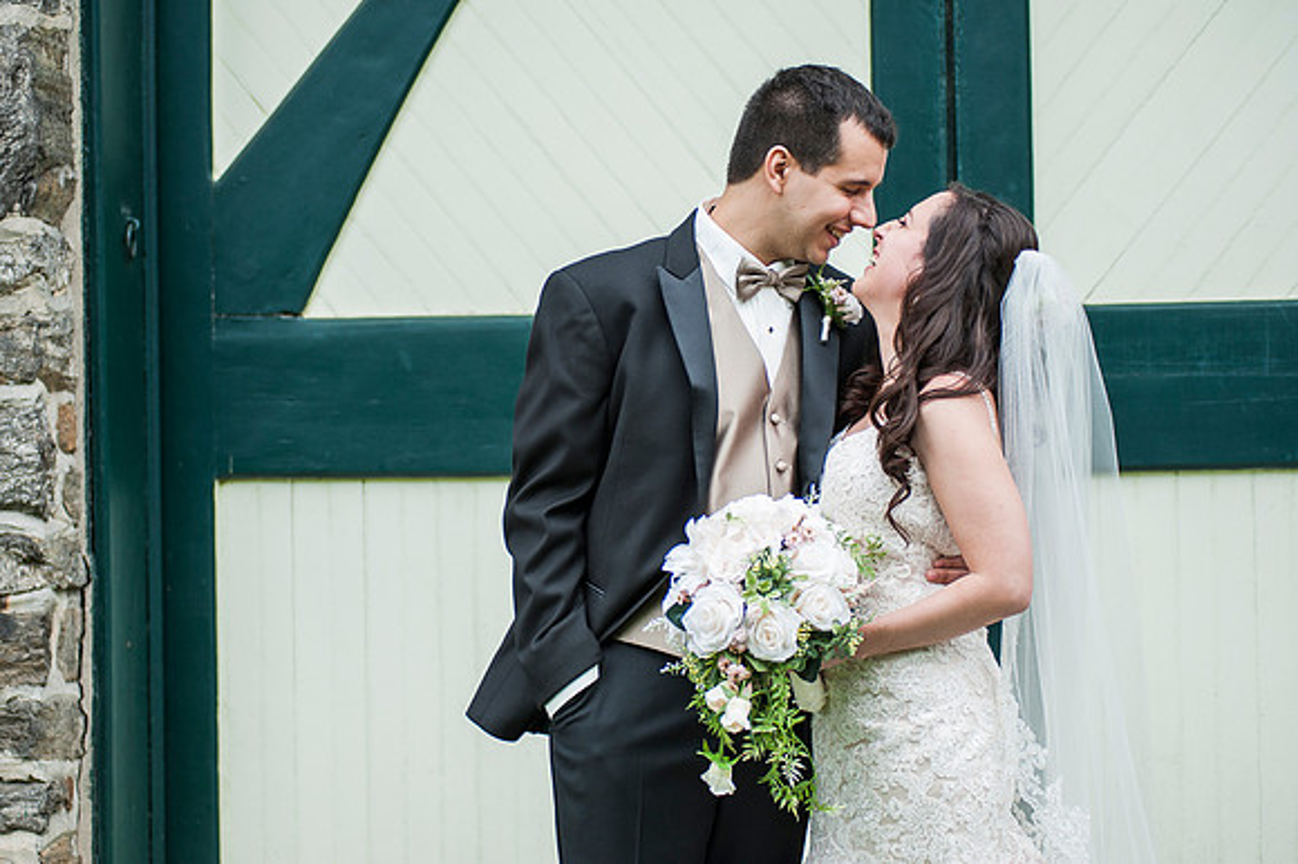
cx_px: 596
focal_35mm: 93
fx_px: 3350
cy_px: 397
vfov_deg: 14.7
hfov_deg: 21.9
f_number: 3.2
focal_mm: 86
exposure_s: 1/800
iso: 200
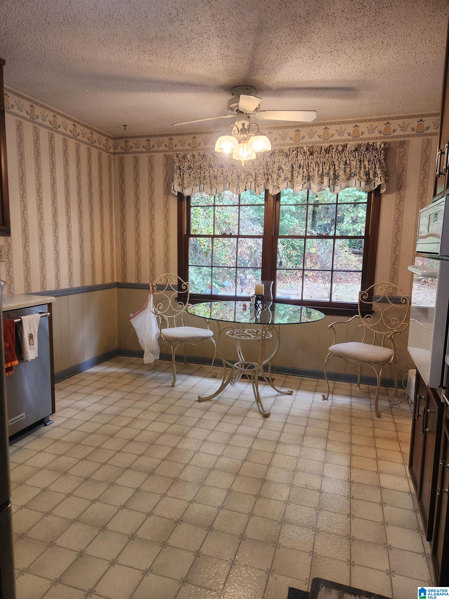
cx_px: 224
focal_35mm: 23
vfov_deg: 73.9
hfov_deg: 58.9
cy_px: 300
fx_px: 398
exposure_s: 1/120
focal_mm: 5.4
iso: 400
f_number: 1.8
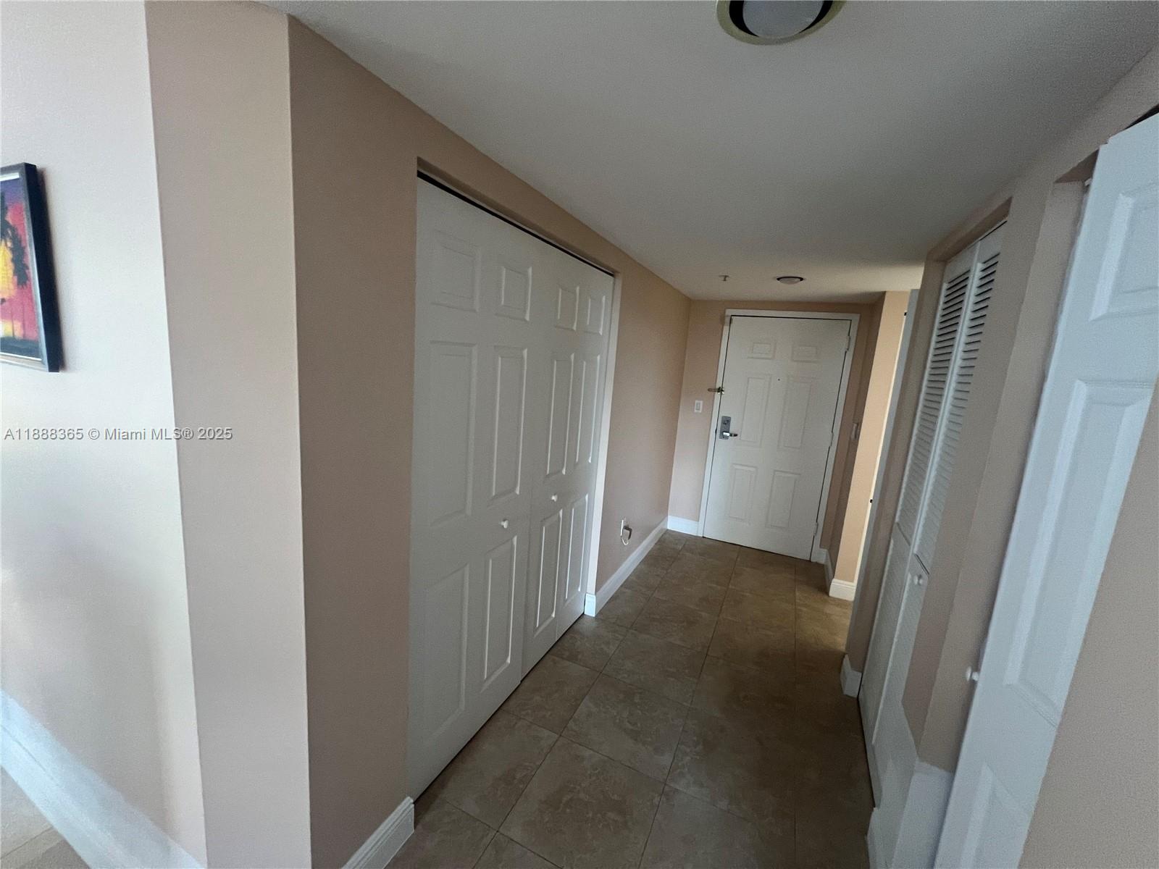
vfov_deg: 89.9
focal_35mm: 13
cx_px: 580
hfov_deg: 106.2
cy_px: 434
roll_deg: -4.4
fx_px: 435
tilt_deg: -8.0
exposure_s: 1/60
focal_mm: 1.57
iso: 250
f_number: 1.8
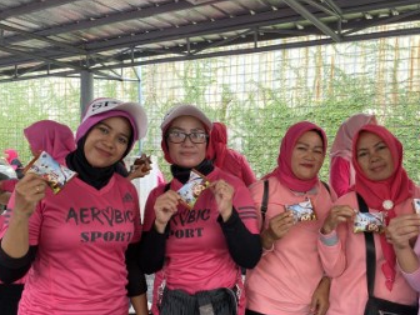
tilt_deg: -4.5
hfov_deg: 54.9
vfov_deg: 42.9
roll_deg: -0.7
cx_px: 256
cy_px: 178
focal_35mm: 33
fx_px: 400
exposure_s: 1/121
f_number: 1.8
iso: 80
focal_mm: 4.25
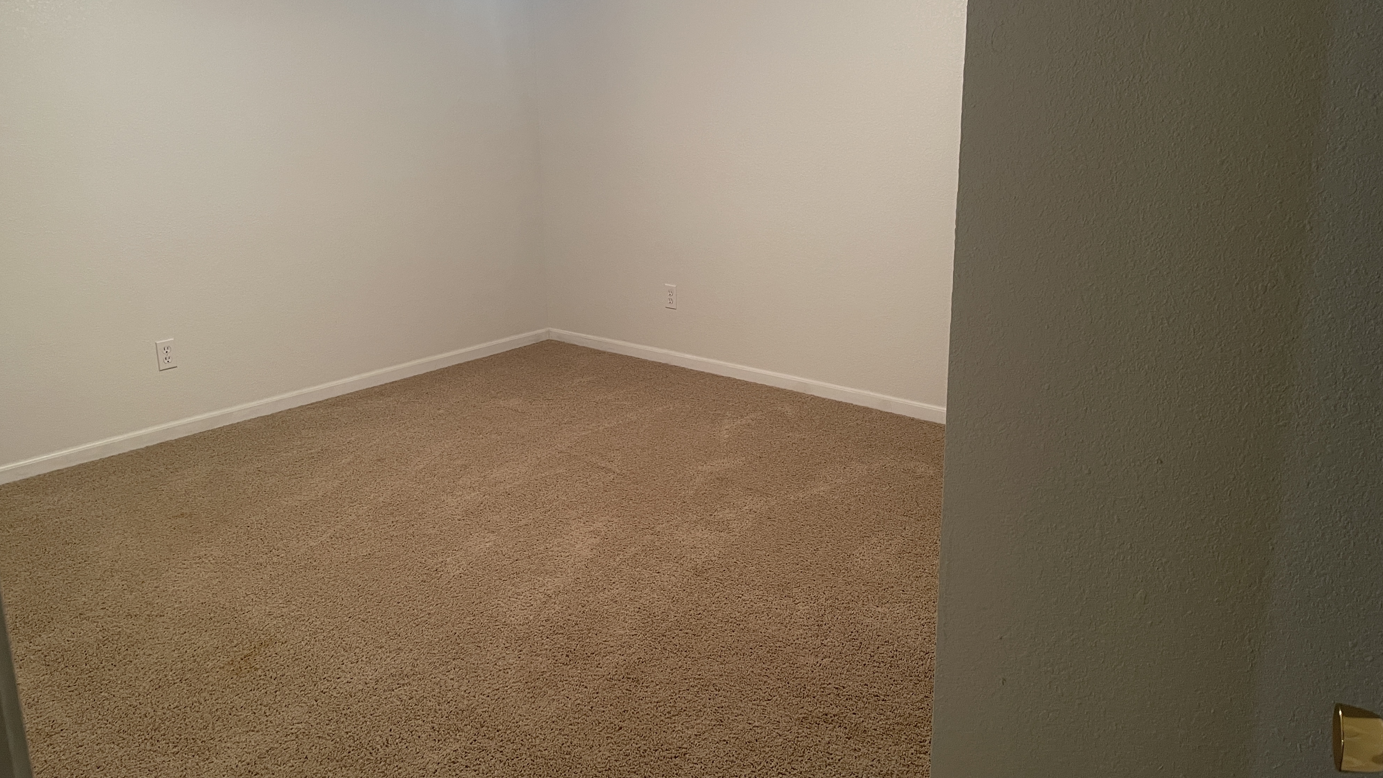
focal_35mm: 29
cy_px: 293
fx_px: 1063
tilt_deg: -12.7
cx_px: 690
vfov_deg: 39.9
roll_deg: +0.8
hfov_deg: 66.1
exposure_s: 1/60
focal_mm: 4.2
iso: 100
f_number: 1.6
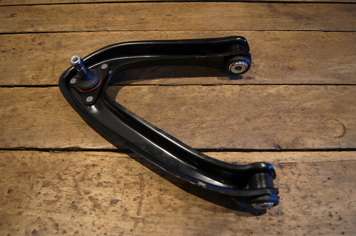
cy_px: 118
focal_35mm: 30
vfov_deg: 43.5
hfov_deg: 62.0
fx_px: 296
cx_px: 178
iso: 800
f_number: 3.5
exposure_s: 1/40
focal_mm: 20
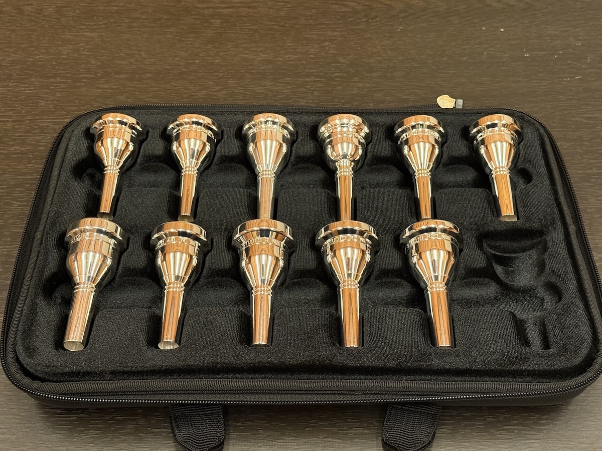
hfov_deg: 39.7
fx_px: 835
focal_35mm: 48
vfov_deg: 30.3
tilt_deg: -50.3
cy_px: 226
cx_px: 301
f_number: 1.78
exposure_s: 1/40
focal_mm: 6.76
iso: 500
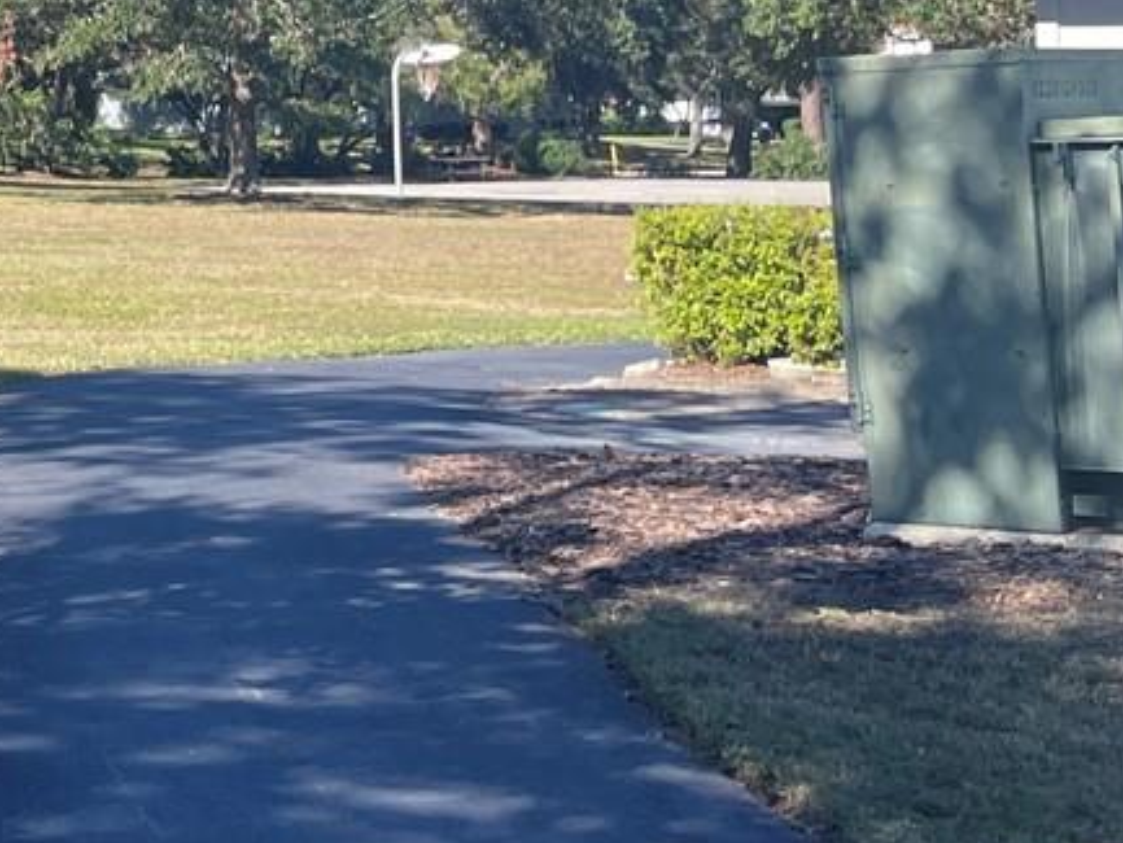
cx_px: -931
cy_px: -65
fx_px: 3115
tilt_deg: +6.1
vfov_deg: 15.1
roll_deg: +0.6
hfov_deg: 16.8
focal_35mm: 96
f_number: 1.6
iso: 32
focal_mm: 4.2
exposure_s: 1/1383
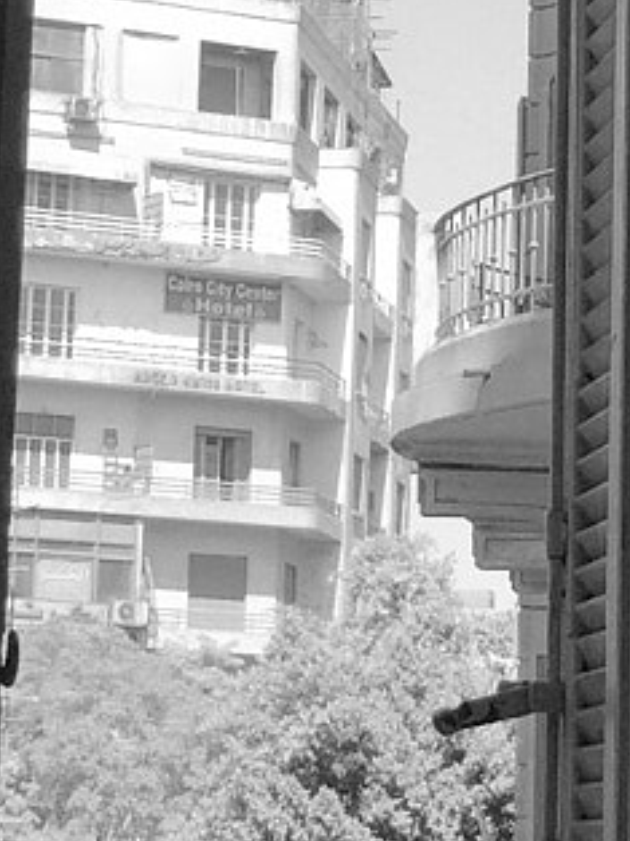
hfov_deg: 10.0
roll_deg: -1.5
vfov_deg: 13.2
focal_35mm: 148
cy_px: 91
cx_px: 308
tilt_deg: +12.6
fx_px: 3596
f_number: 2.2
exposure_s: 1/706
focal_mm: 4.15
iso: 32
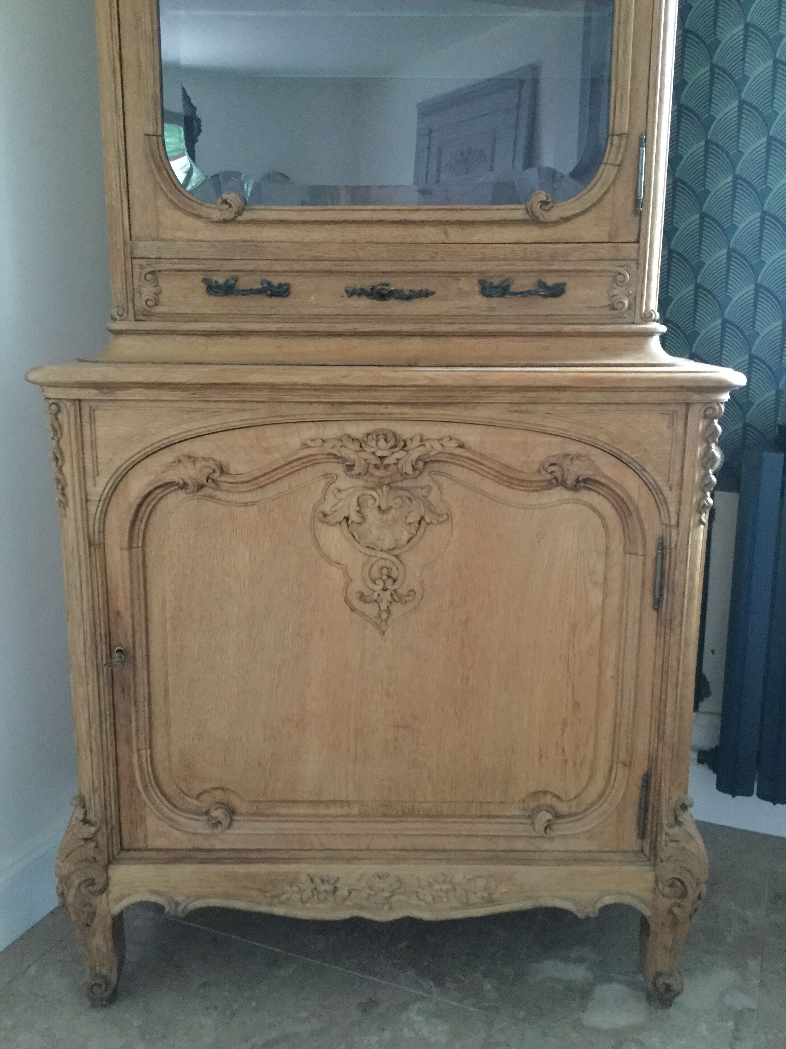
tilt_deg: -11.6
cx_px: 393
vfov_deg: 58.4
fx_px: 939
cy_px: 524
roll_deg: -0.6
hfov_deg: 45.4
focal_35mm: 31
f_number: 2.4
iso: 500
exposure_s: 1/17
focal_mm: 3.3
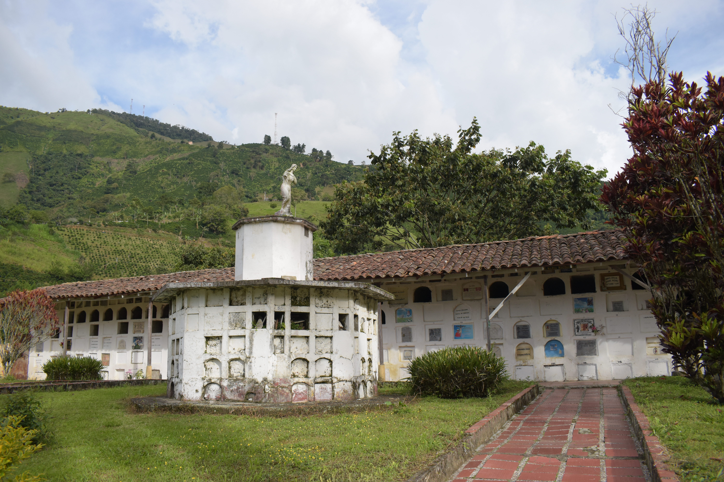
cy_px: 241
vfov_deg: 47.9
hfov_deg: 67.4
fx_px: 543
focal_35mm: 27
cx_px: 362
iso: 400
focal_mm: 18
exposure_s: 1/1250
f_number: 5
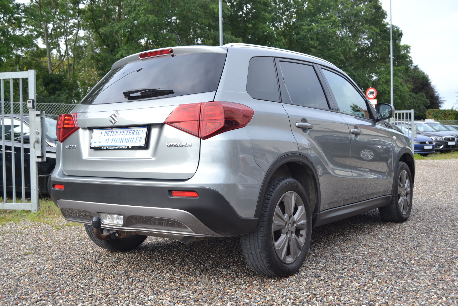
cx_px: 229
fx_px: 496
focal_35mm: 39
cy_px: 153
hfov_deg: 49.6
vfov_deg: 34.2
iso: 100
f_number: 5.6
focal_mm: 26
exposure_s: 1/125
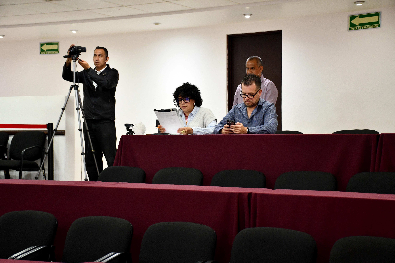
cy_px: 132
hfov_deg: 28.1
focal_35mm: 72
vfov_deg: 18.9
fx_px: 790
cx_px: 198
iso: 2200
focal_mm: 48
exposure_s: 1/60
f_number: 4.5
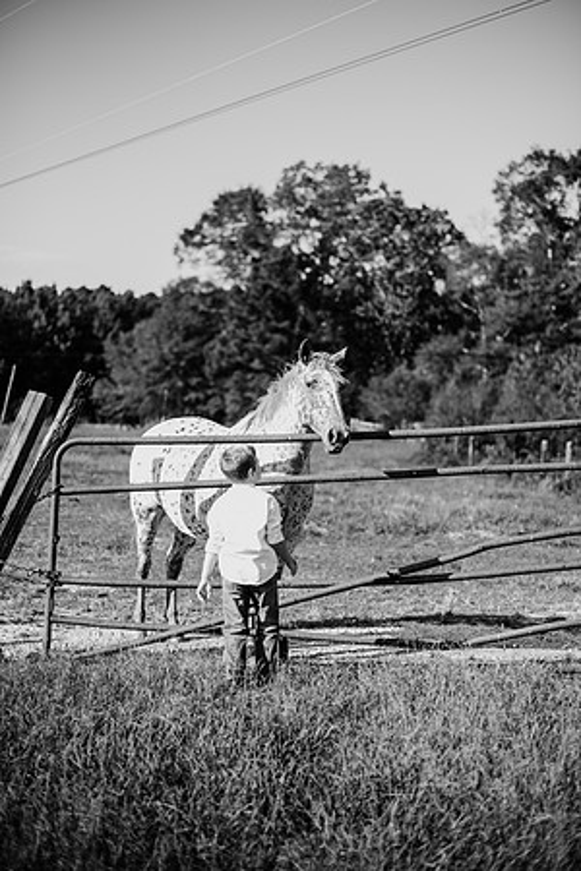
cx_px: 290
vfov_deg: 39.6
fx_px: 1210
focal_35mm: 50
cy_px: 436
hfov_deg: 27.0
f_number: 2
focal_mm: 50
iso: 200
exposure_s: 1/2000
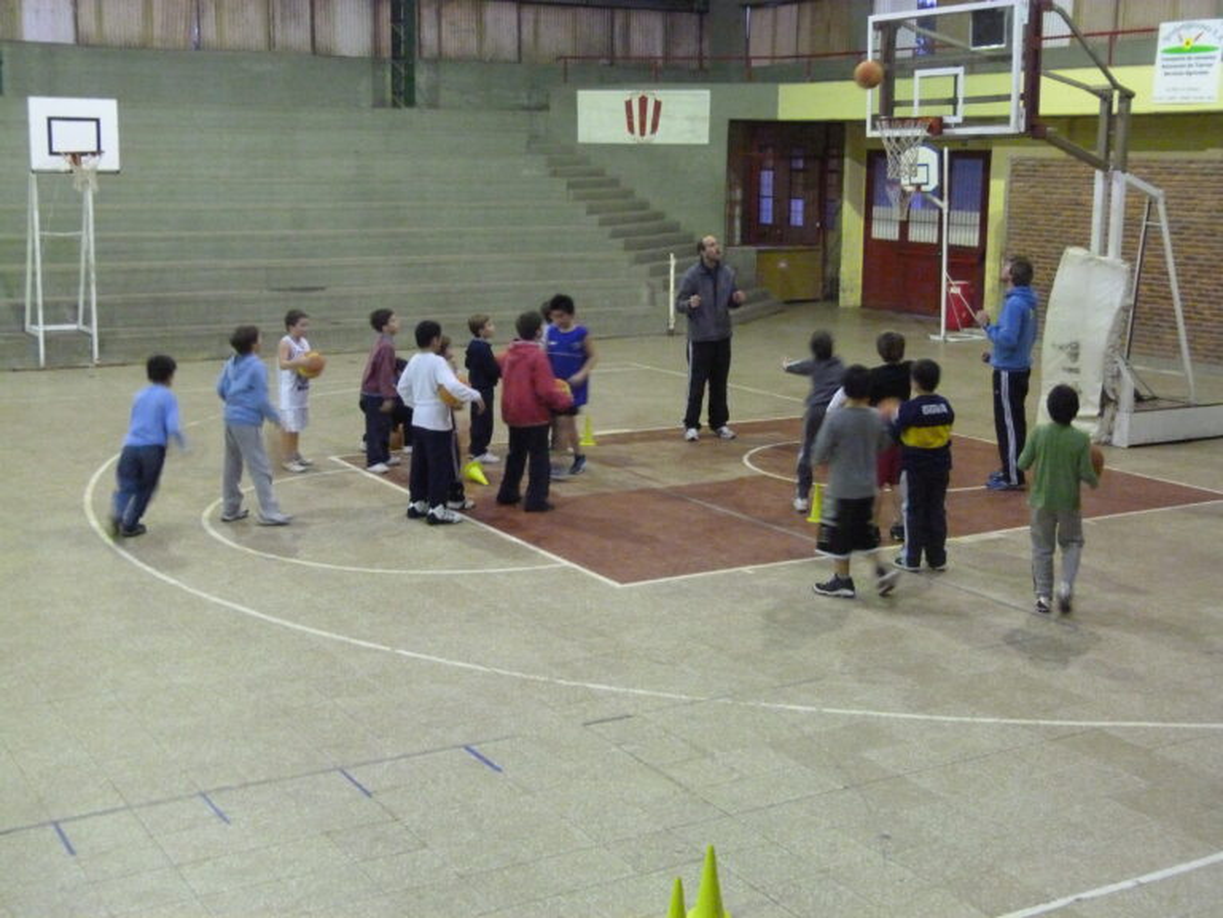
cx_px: 612
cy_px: 459
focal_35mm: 46
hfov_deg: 41.2
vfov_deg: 31.5
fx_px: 1625
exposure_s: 1/10
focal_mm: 8.3
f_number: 3.2
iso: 800
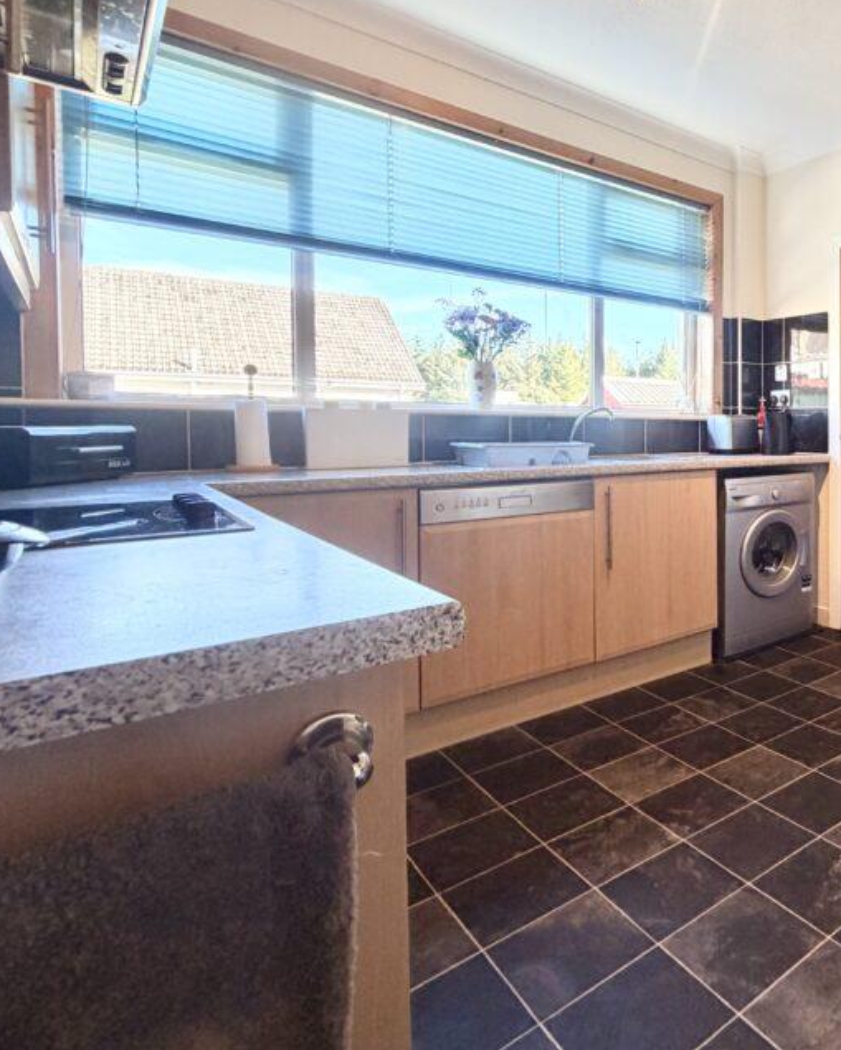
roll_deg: -0.6
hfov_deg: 51.5
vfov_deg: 74.5
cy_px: 442
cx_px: 828
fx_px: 684
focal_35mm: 22
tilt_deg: -1.8
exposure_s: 1/100
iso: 160
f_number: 2.2
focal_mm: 2.22
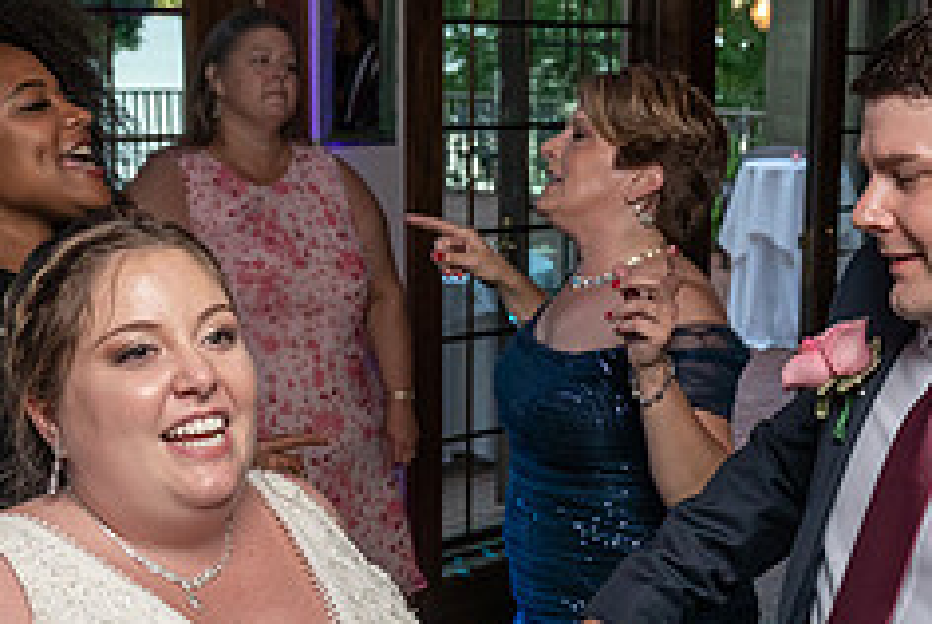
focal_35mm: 86
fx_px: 2229
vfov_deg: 15.7
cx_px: 703
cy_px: 594
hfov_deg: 23.4
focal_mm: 35
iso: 2000
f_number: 5.6
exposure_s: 1/200
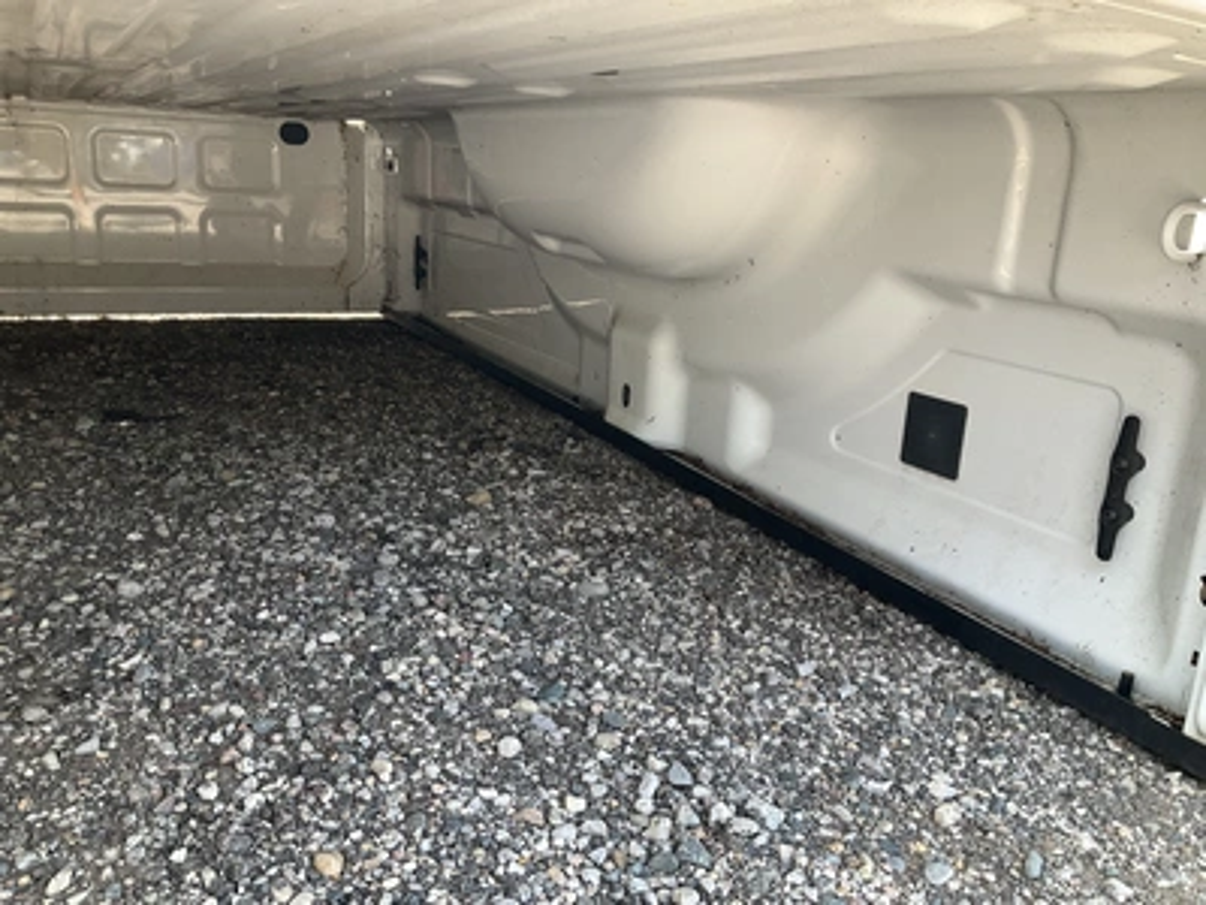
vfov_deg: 48.2
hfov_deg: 61.7
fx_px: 1010
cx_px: 603
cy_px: 452
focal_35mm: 29
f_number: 1.8
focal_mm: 3
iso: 40
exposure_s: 1/122
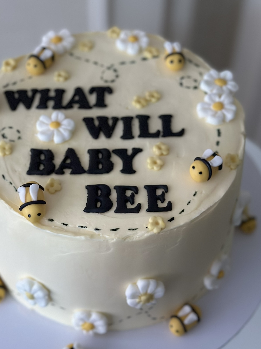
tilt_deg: -49.3
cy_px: 143
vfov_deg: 31.1
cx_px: 105
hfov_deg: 23.6
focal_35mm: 62
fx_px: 623
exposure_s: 1/33
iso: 500
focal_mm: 6.86
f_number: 1.78
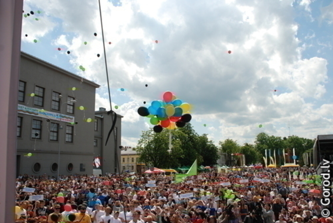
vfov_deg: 43.8
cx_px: 166
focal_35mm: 30
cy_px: 112
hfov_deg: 61.8
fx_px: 278
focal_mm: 20
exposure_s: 1/1500
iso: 250
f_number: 5.6
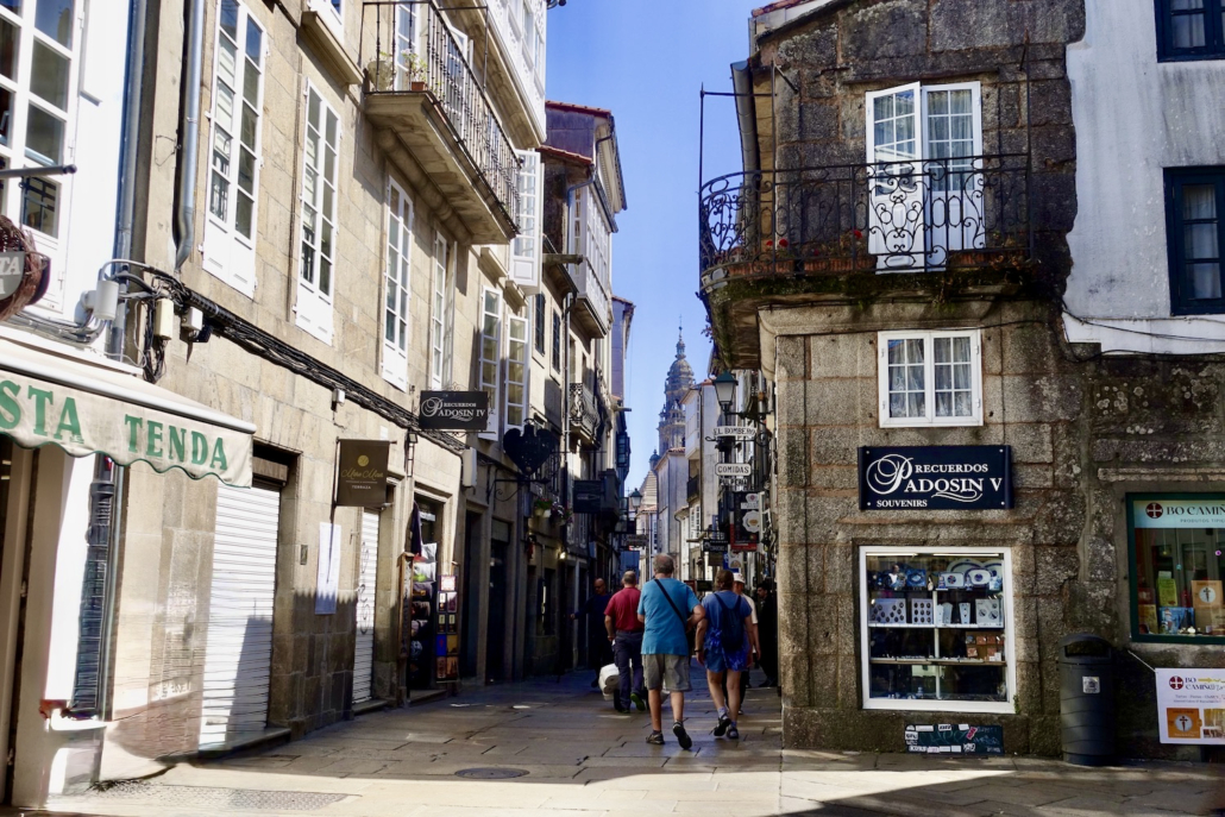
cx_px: 612
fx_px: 1225
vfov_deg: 36.9
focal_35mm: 36
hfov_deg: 53.1
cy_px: 408
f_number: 4
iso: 125
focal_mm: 13.34
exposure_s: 1/640
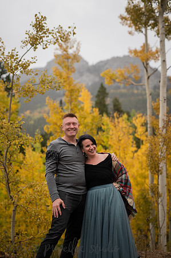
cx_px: 86
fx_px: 357
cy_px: 129
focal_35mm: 50
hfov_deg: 26.9
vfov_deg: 39.6
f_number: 2.5
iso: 160
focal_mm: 50
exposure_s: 1/200
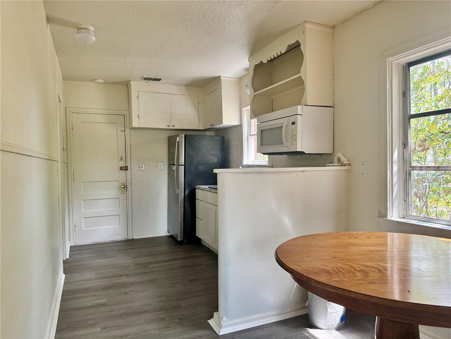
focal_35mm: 24
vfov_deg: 56.8
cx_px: 226
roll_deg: +0.6
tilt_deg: -2.8
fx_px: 313
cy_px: 170
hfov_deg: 71.6
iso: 160
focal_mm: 6.76
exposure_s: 1/121
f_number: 1.78
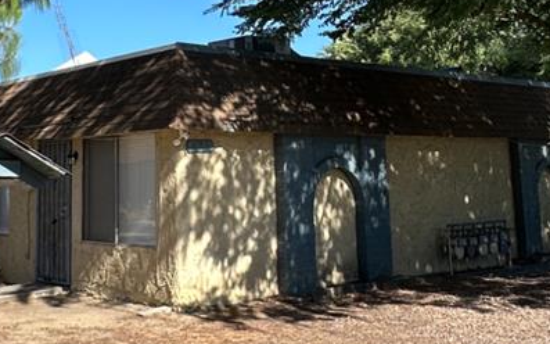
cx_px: 193
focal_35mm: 56
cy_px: 24
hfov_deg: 36.0
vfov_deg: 22.5
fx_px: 839
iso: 40
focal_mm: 2.22
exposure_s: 1/861
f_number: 2.2
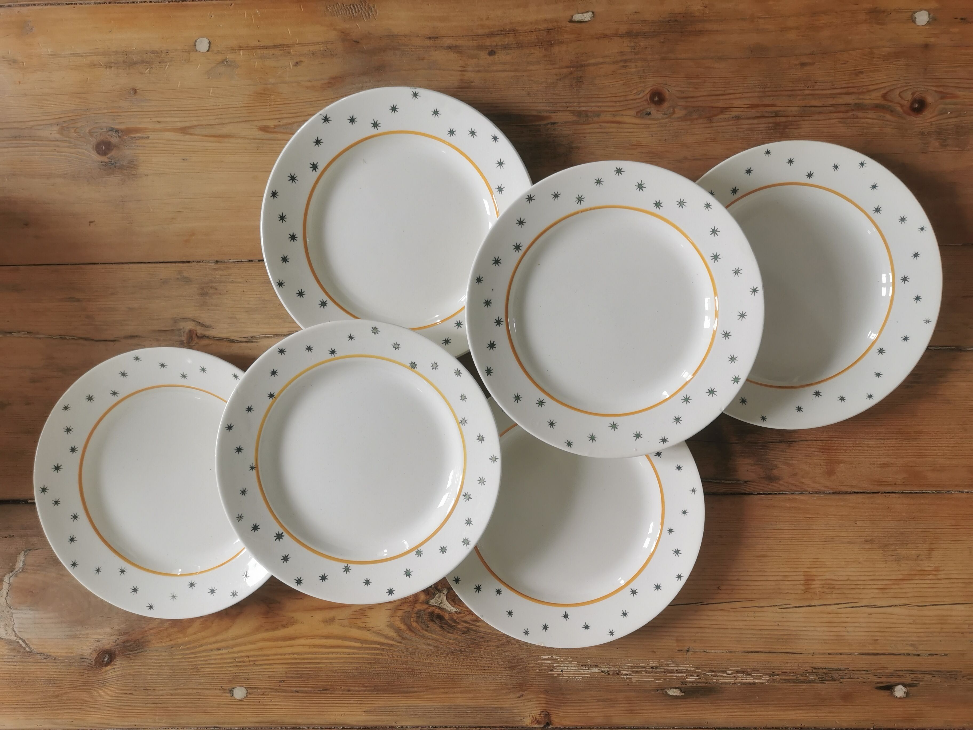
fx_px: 759
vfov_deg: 51.4
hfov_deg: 65.3
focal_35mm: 27
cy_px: 365
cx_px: 486
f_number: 1.8
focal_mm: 5.58
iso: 50
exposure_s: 1/100
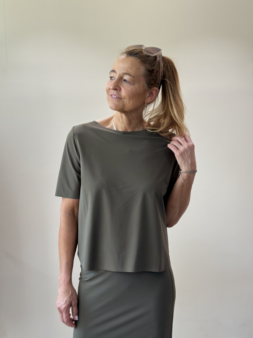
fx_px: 468
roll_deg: +1.3
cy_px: 169
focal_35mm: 48
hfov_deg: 30.3
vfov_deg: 39.7
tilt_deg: -6.0
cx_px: 126
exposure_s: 1/121
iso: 64
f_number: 1.78
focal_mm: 6.76
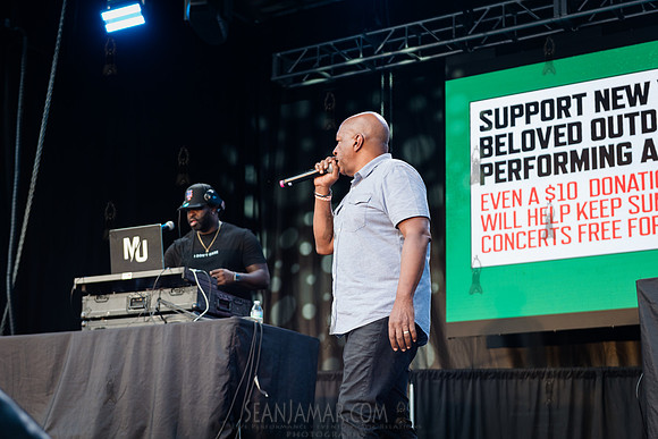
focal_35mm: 66
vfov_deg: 20.6
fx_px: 1207
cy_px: 220
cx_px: 329
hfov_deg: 30.5
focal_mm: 66
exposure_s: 1/250
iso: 500
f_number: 3.5
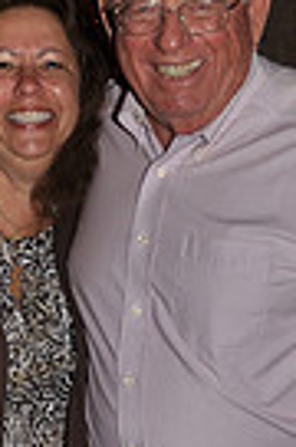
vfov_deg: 14.4
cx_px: 35
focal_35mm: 141
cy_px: 421
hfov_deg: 9.6
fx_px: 1748
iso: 250
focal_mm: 22
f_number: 4
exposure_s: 1/60
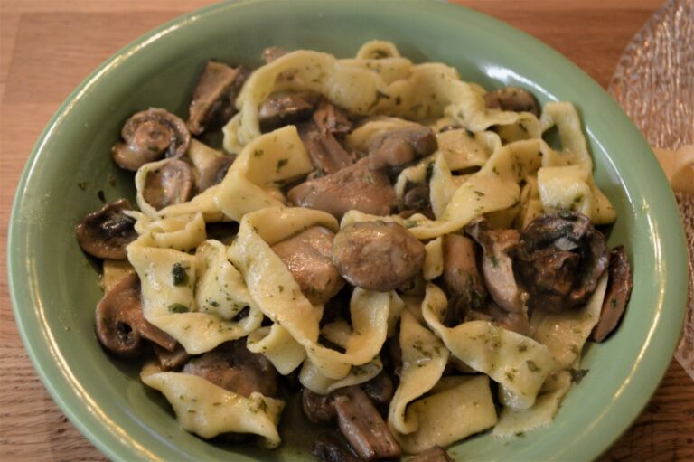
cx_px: 347
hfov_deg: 41.1
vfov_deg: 28.0
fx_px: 925
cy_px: 231
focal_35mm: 48
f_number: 4.8
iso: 1600
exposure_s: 1/25
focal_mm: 32
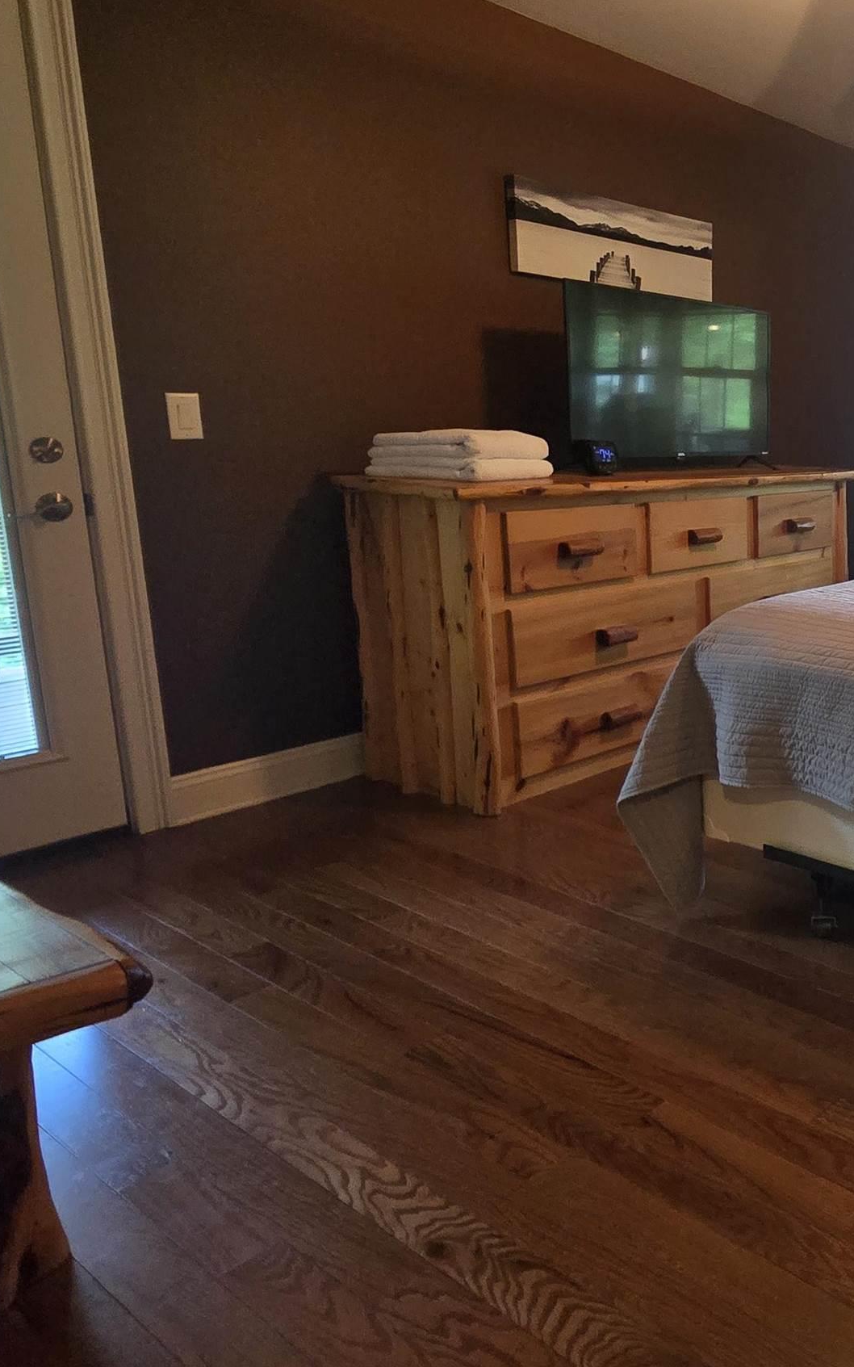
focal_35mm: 25
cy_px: 606
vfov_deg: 72.3
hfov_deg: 38.6
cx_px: 986
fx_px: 931
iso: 500
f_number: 2.2
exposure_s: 1/60
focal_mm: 2.2
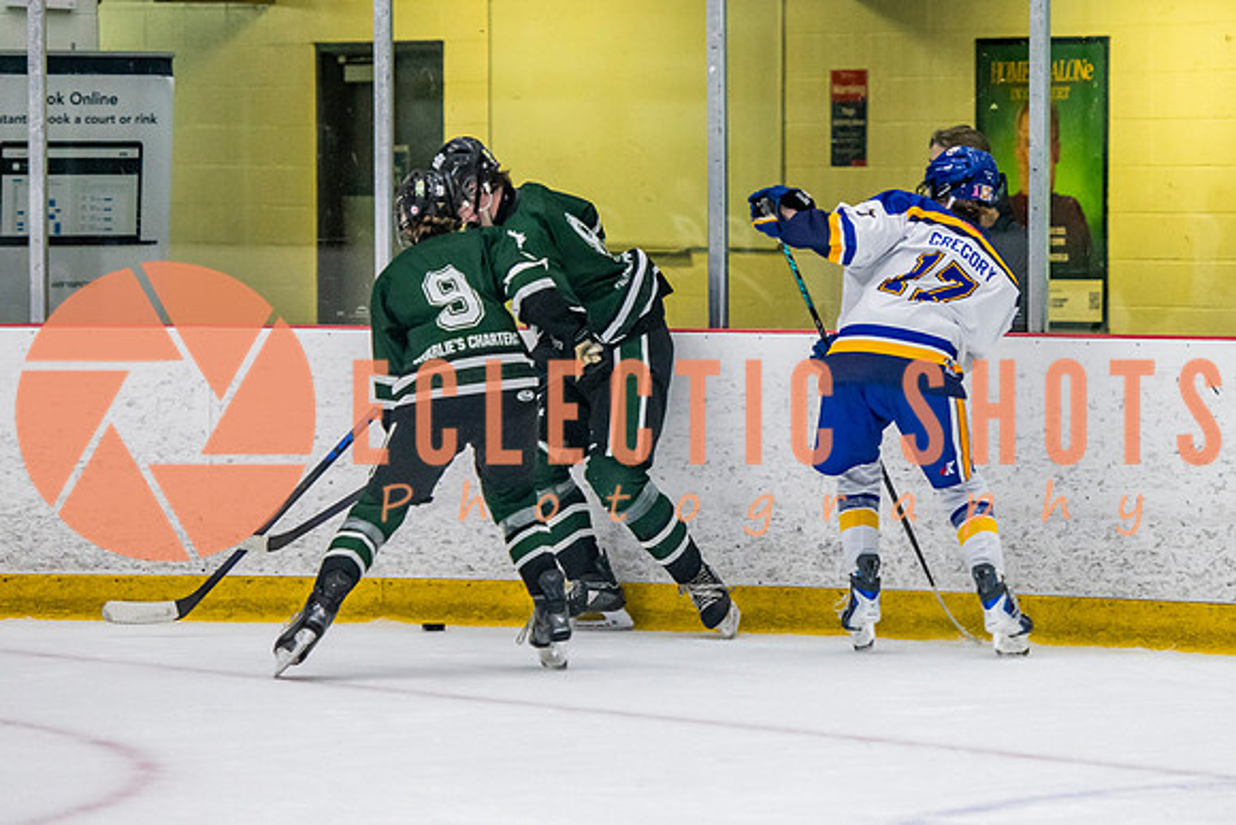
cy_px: 377
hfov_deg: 8.8
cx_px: 855
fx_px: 7987
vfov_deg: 5.9
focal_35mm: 233
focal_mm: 135
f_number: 3.2
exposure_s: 1/640
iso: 2000
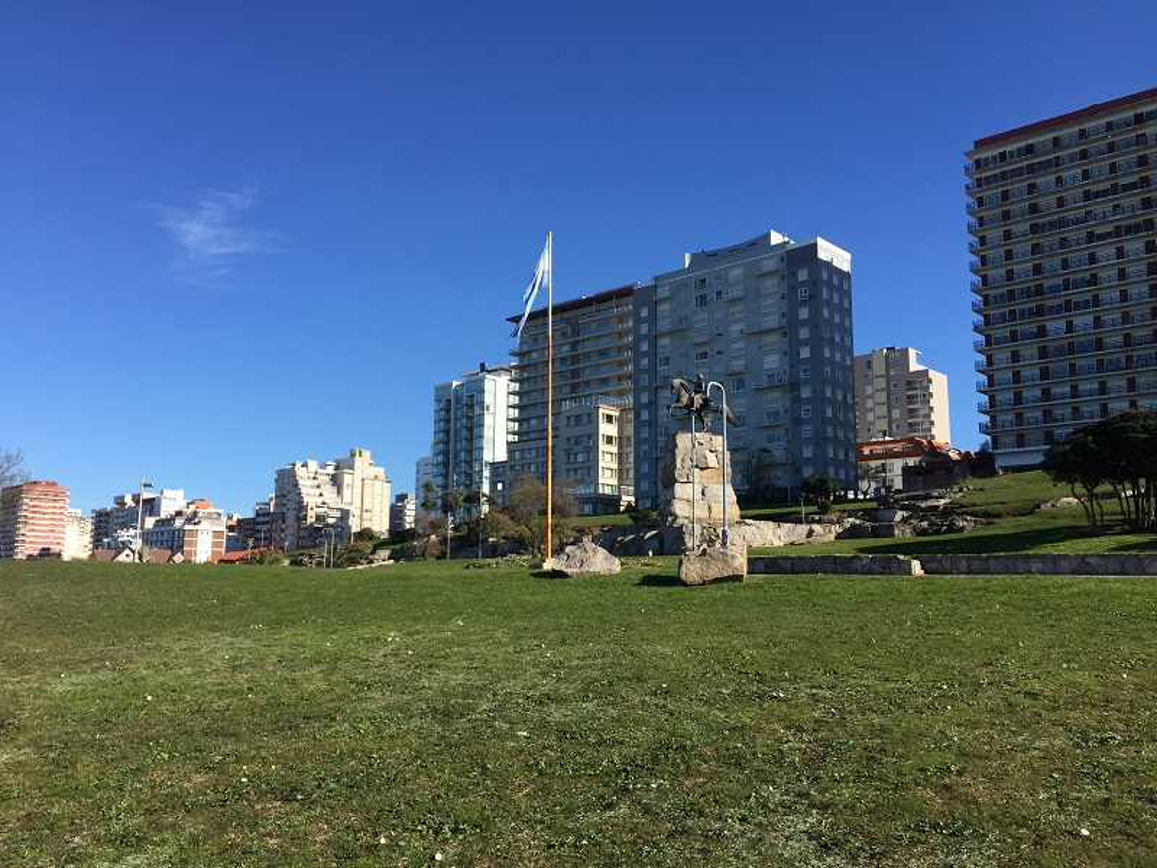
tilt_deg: +10.2
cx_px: 578
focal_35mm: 29
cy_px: 434
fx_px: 969
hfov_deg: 61.7
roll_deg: -1.1
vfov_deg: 48.2
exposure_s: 1/1721
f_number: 2.2
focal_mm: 4.15
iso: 32
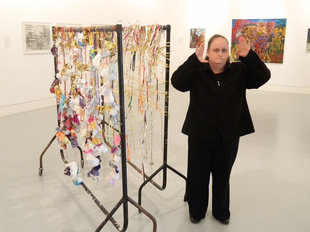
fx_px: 367
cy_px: 116
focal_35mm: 41
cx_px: 155
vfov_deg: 35.1
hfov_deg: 45.8
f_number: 3.5
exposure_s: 1/40
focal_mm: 7.3
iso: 400
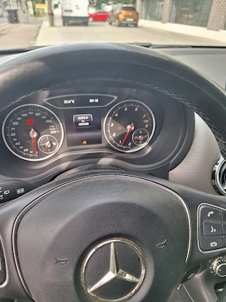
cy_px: 151
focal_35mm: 23
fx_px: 200
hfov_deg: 58.9
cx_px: 113
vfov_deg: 73.9
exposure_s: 1/100
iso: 50
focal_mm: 5.54
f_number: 1.8
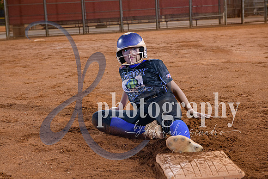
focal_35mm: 70
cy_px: 90
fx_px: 521
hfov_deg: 28.8
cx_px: 134
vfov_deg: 19.5
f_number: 5
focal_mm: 70
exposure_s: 1/80
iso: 2000
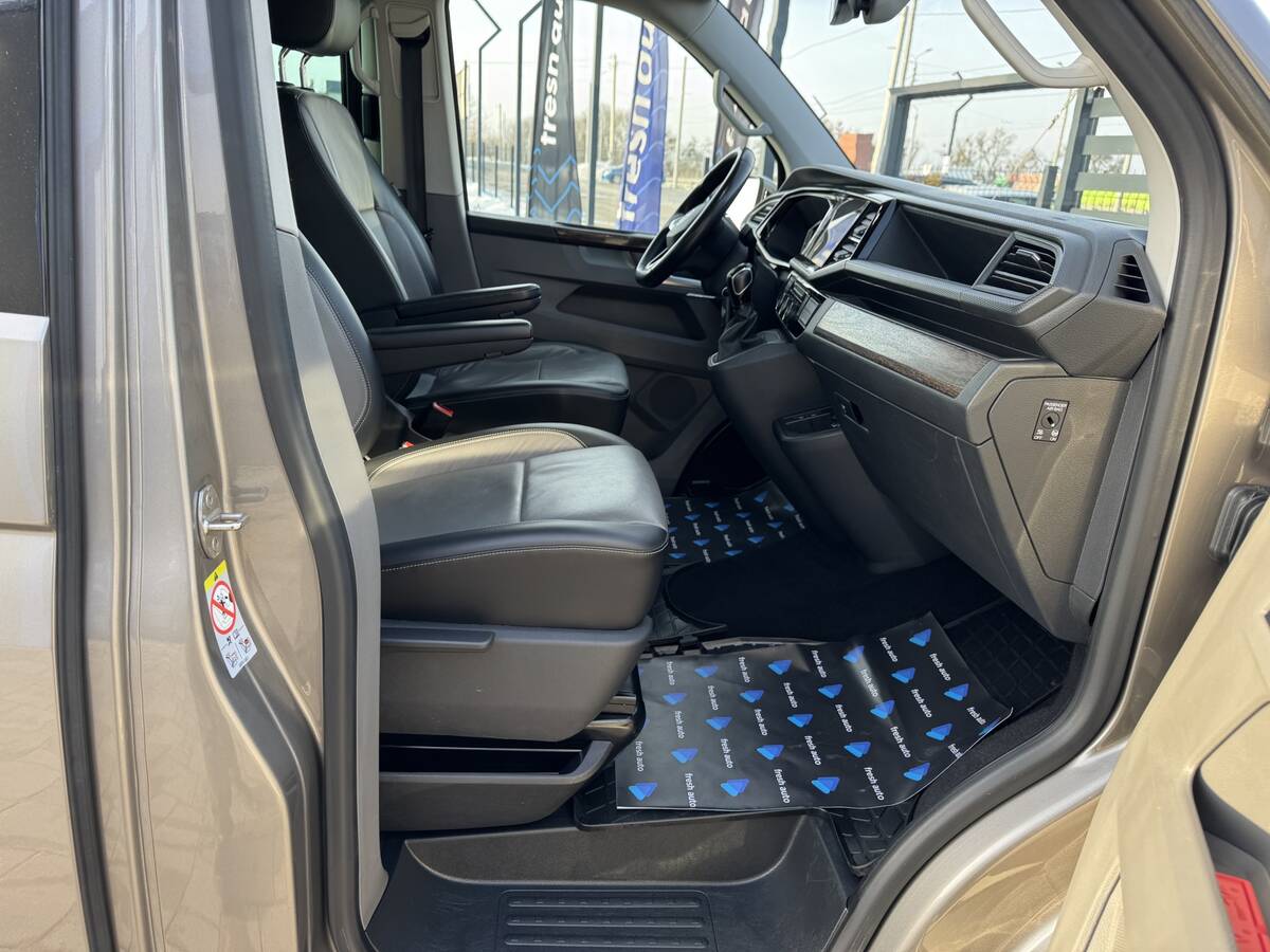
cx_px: 635
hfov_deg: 71.6
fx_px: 881
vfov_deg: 56.8
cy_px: 476
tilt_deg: -18.1
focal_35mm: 24
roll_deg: -3.5
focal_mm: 6.76
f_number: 1.78
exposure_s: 1/134
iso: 64
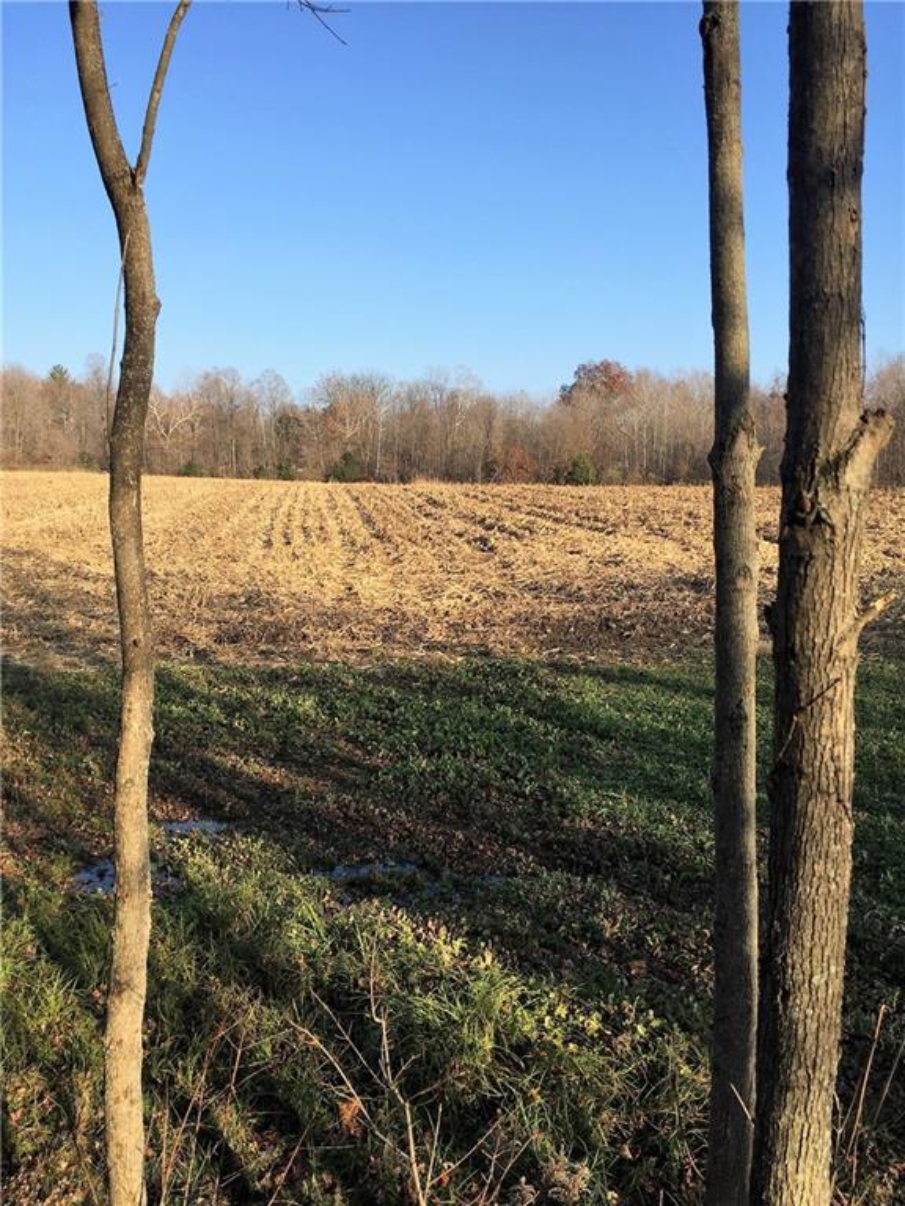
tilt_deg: -3.5
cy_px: 603
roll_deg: +0.1
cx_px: 452
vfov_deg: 61.7
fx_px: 1011
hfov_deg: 48.2
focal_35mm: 29
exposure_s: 1/1041
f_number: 2.2
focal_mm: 4.15
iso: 32
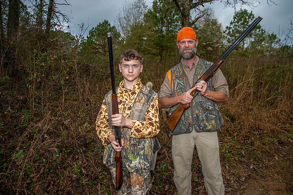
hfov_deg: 73.8
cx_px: 146
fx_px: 195
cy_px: 98
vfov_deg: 53.1
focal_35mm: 24
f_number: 7.1
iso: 250
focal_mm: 24
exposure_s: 1/200
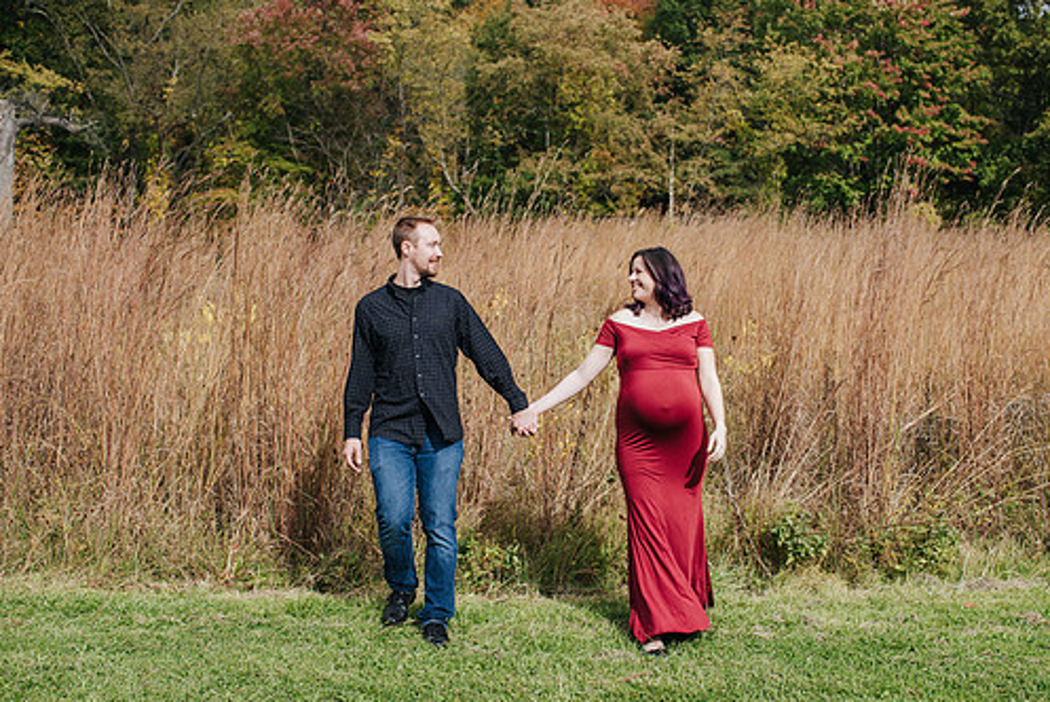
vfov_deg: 29.3
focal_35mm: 46
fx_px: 1342
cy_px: 347
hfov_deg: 42.7
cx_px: 565
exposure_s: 1/800
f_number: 3.2
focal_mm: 35
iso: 125
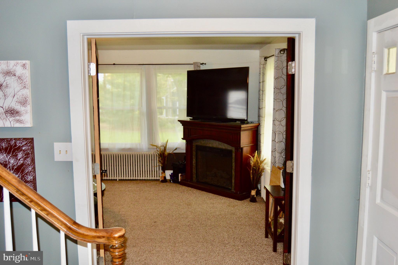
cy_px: 132
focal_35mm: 33
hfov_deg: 57.3
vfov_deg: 39.9
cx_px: 199
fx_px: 364
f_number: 3.5
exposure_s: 1/60
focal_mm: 22
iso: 1000
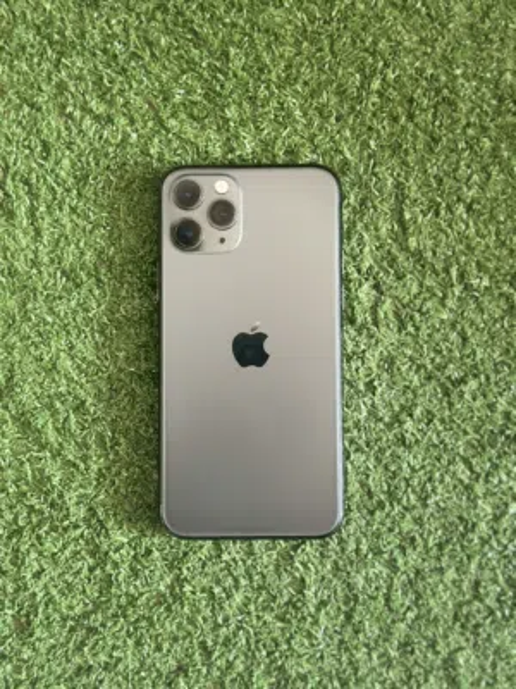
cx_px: 258
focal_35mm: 48
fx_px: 954
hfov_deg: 30.3
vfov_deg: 39.7
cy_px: 344
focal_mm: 6.86
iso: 500
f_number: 1.78
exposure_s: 1/40
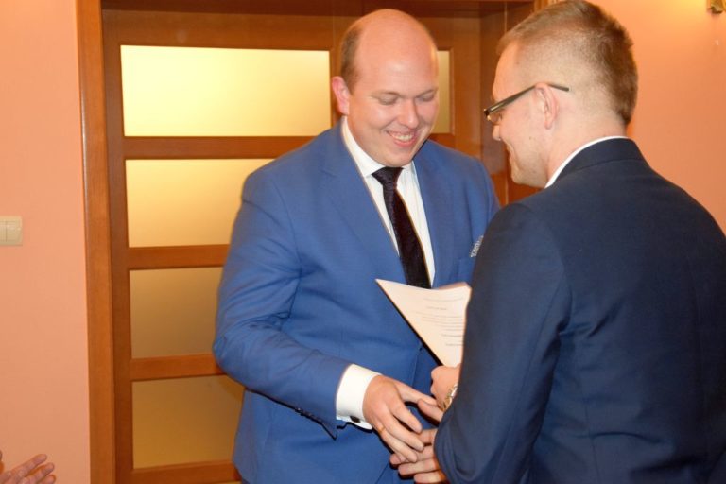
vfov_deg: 21.6
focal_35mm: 63
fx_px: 1270
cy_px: 242
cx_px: 363
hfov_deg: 31.9
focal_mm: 42
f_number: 4.8
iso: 3200
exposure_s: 1/60
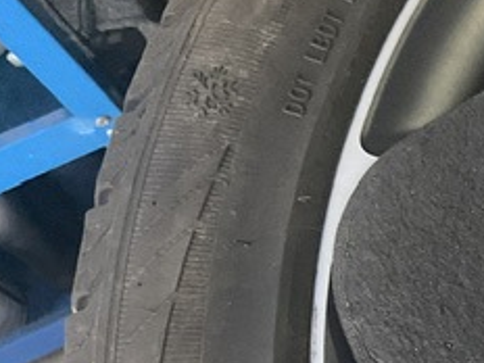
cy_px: 438
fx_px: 1119
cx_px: 661
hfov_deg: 21.6
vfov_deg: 17.5
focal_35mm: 80
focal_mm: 3
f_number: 1.8
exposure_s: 1/33
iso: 320
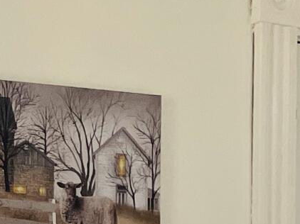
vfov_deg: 7.5
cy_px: 522
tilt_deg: +0.2
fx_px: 1602
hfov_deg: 9.3
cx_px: -463
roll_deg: -0.1
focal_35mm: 185
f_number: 1.6
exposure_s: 1/121
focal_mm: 4.2
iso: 40
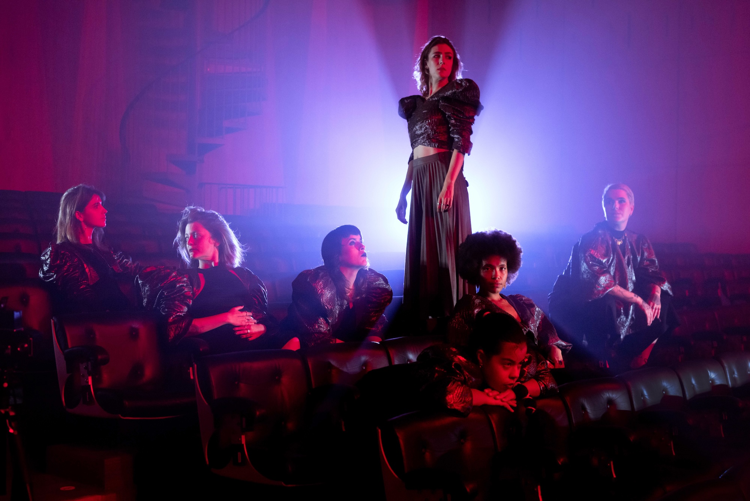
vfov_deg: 27.0
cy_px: 250
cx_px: 375
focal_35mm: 50
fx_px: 1042
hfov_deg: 39.6
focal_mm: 50
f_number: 4
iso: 3200
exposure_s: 1/80
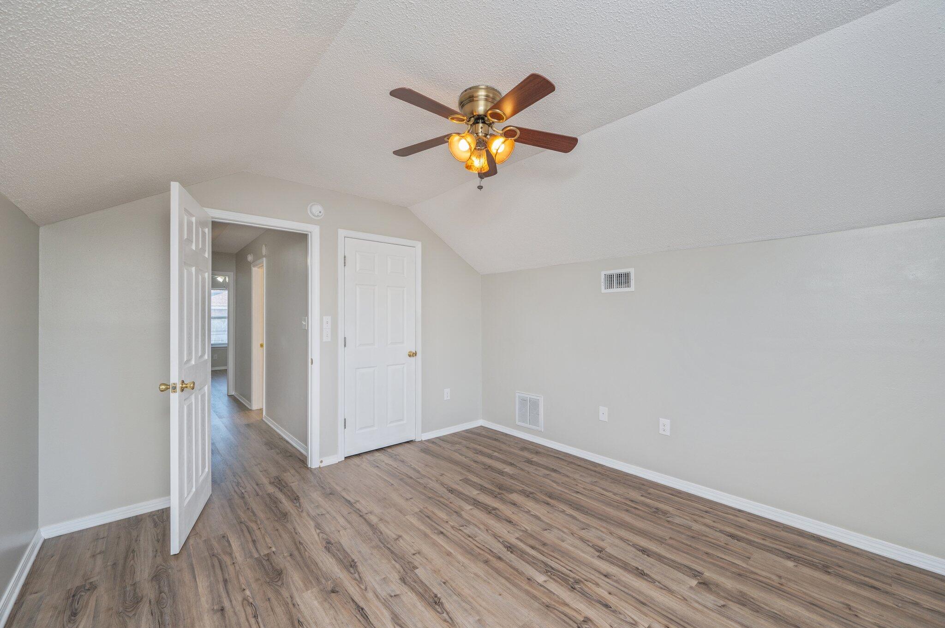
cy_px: 314
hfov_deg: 104.3
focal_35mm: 14
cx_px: 472
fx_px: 367
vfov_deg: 81.1
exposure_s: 1/40
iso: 320
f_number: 9
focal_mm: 14
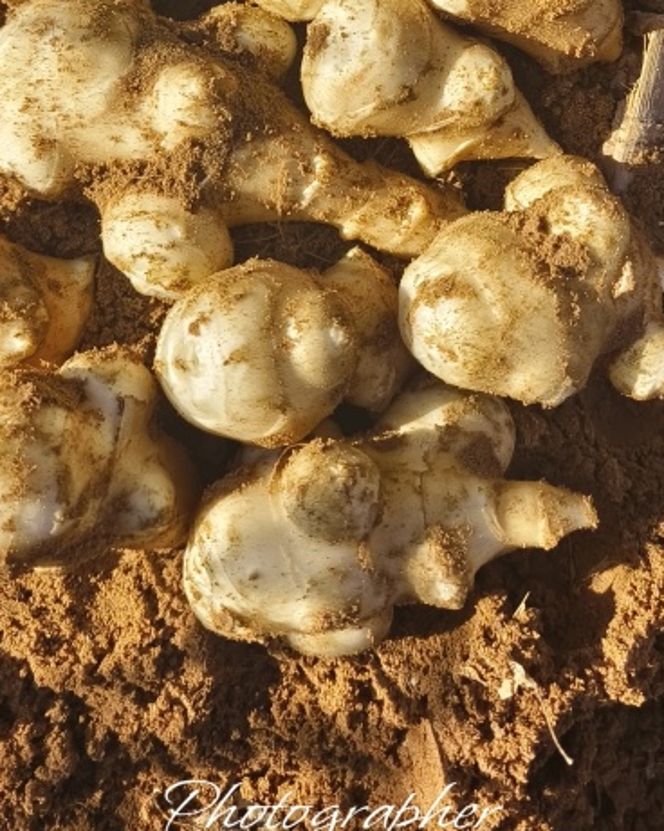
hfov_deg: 29.1
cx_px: 334
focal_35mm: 52
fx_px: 1279
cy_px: -35
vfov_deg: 32.6
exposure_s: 1/1042
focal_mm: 5.5
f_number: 1.75
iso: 72
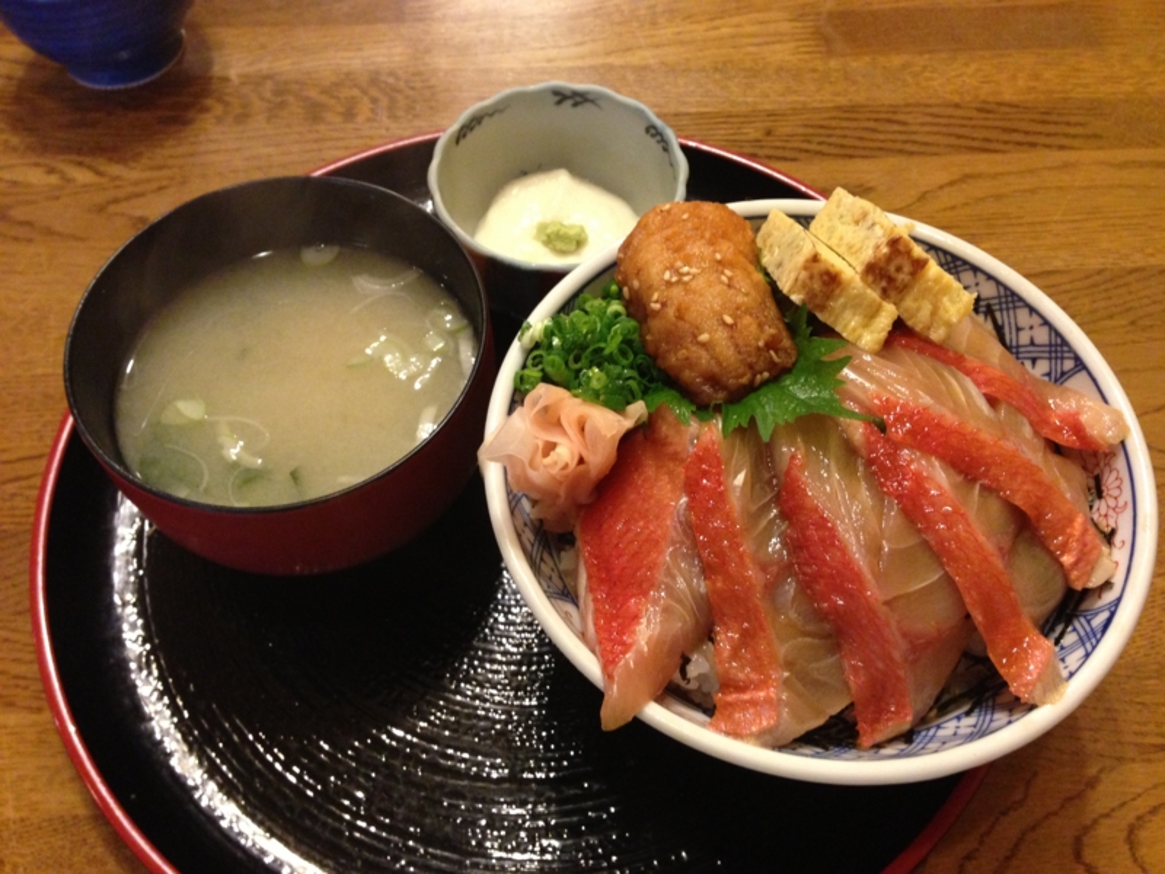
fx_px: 1111
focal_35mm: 33
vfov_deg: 42.9
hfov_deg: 55.4
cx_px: 582
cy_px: 437
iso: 400
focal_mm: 4.13
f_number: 2.4
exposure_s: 1/15
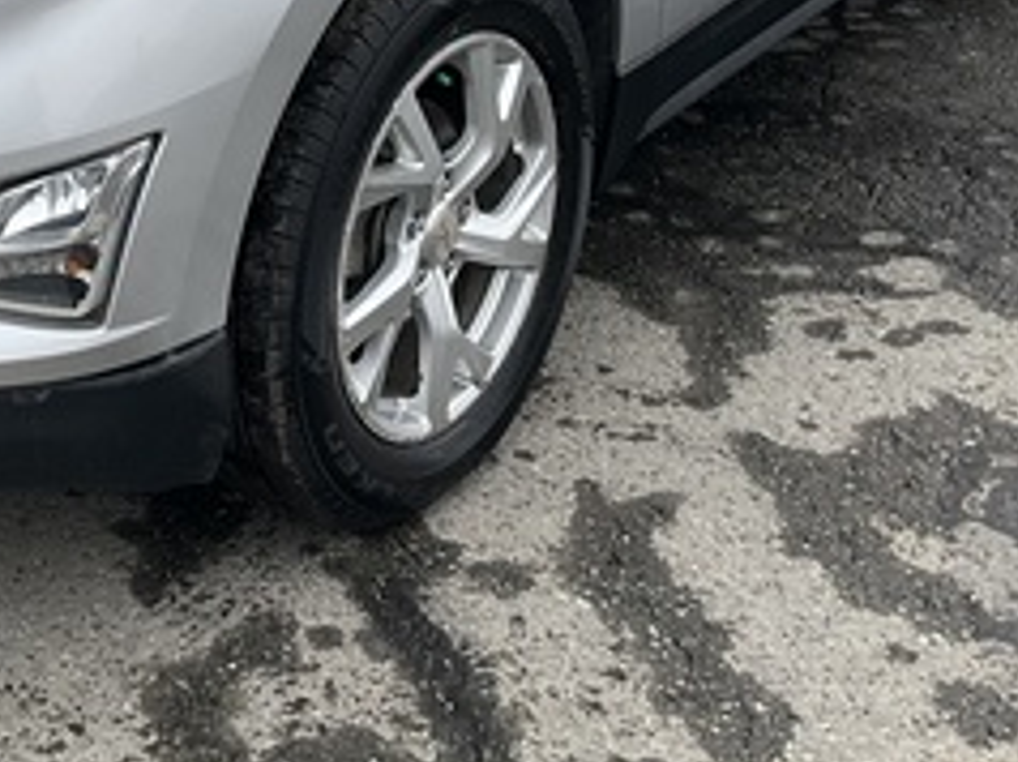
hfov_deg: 24.6
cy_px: -124
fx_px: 2292
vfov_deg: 18.0
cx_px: 205
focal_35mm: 78
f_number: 1.8
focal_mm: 3
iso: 25
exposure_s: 1/454
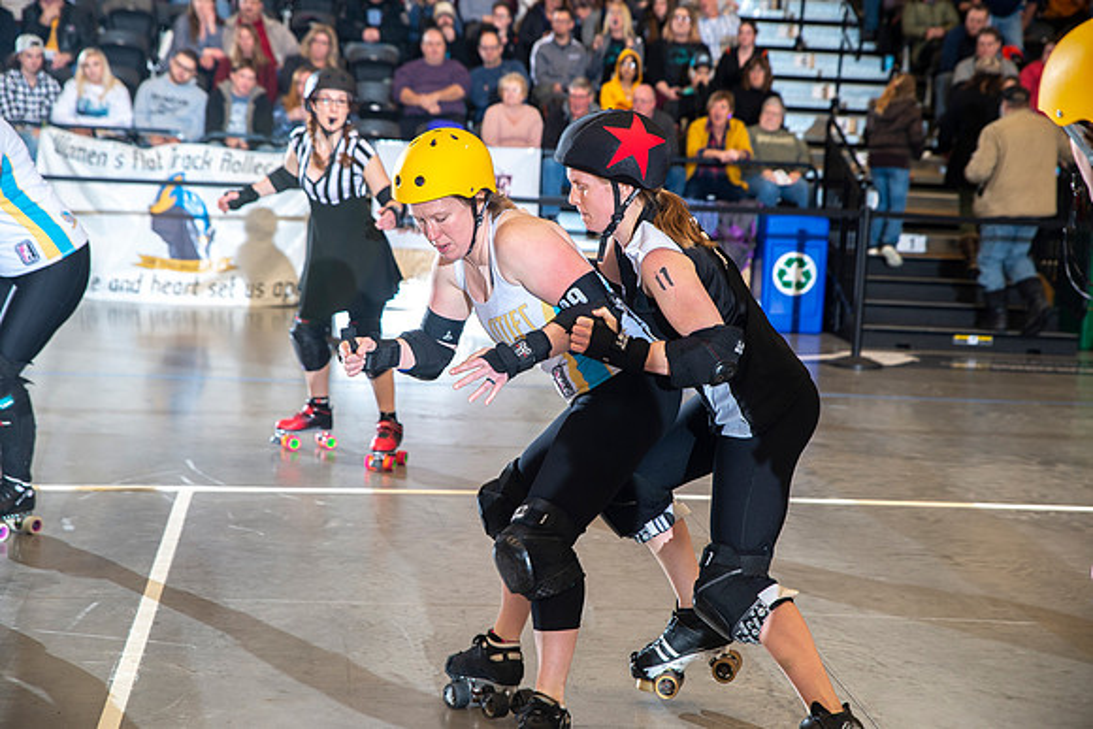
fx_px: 2126
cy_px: 364
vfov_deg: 19.5
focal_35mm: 70
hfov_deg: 28.8
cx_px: 546
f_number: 5
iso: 500
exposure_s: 1/160
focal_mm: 70
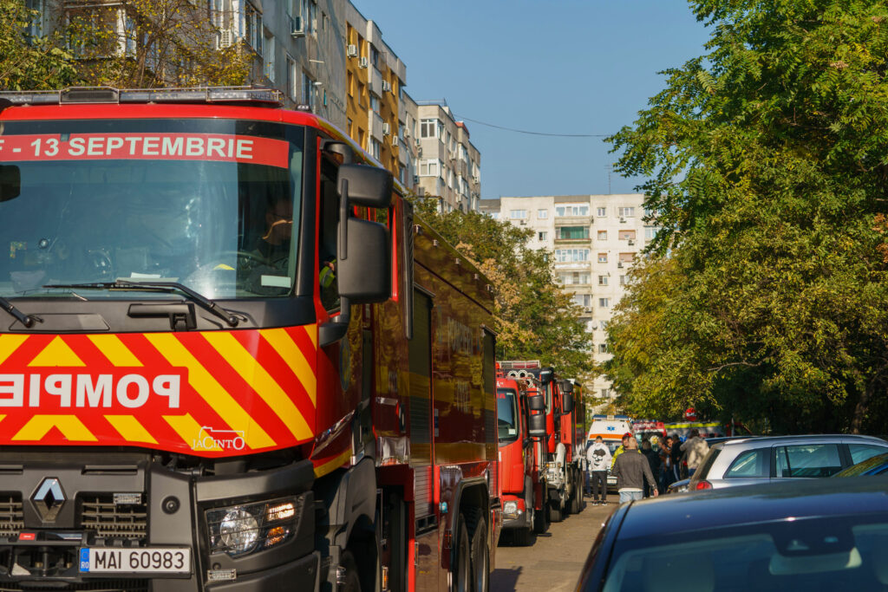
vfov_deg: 19.5
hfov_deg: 28.8
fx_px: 1727
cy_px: 296
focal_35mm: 70
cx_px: 444
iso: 160
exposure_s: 1/500
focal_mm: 70
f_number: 6.3
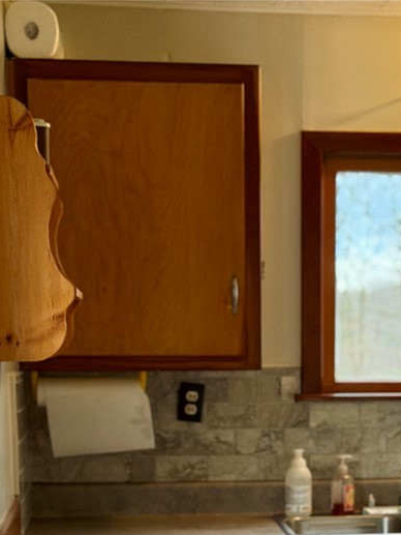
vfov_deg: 20.0
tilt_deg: -7.8
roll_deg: -0.4
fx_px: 1467
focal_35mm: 95
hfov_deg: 15.5
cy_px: 529
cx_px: 307
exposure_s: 1/120
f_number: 1.78
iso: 250
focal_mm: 6.76
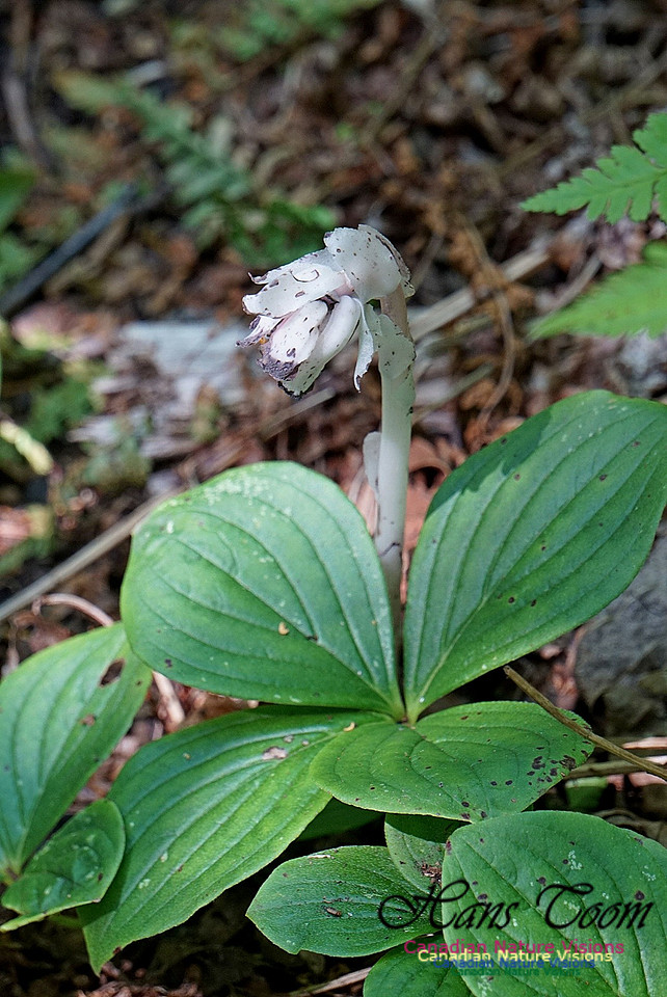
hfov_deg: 4.4
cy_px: 498
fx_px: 8735
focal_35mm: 315
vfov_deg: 6.5
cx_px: 334
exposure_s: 1/40
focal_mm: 210
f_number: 10
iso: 800
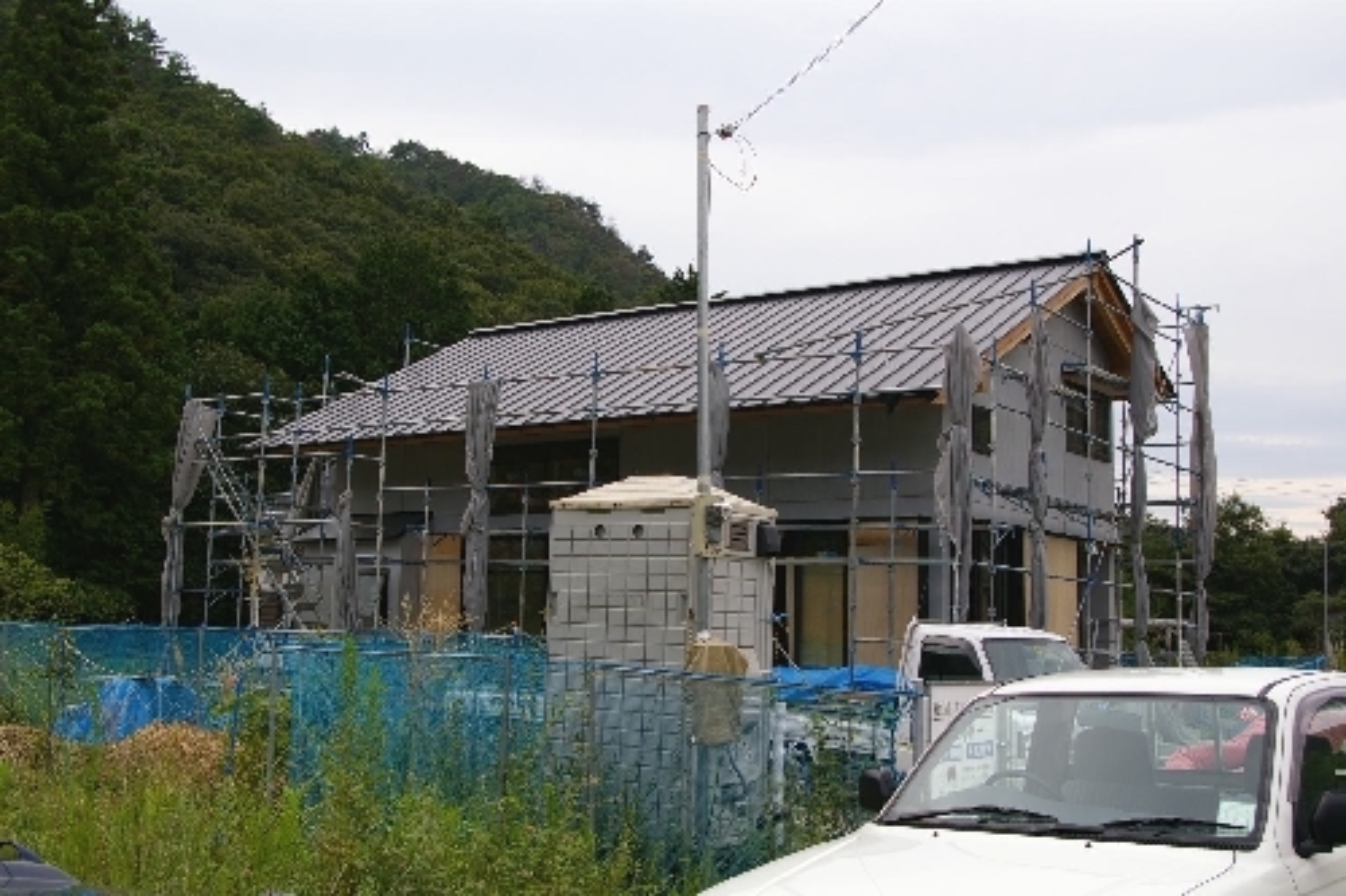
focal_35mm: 42
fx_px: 1570
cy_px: 448
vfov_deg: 31.9
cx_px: 673
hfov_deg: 46.4
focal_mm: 28
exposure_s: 1/180
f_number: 6.7
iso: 200
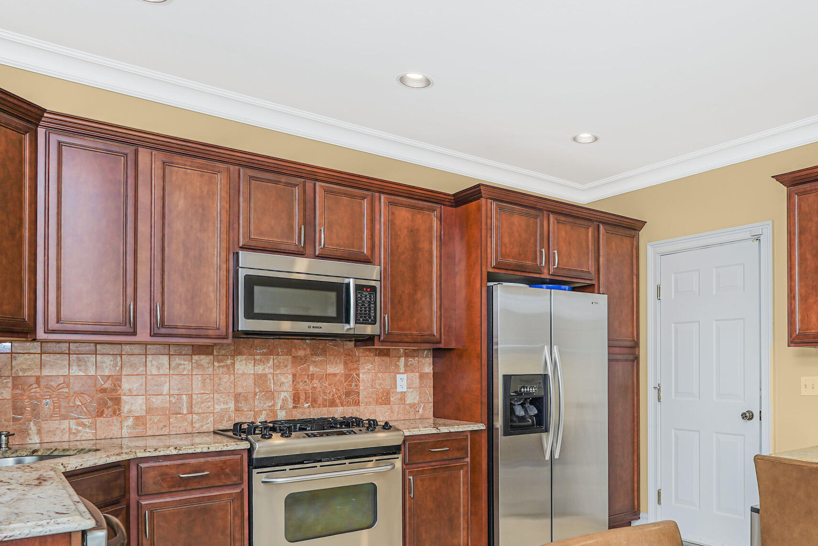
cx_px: 571
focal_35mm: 28
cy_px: 343
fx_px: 636
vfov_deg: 46.0
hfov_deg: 63.1
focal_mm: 16
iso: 50
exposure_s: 1/20
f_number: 4
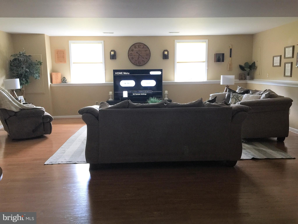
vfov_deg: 48.2
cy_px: 112
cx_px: 149
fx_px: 250
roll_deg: -0.3
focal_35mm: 29
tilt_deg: -9.2
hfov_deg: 61.7
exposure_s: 1/17
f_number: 2.2
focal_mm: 4.15
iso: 100
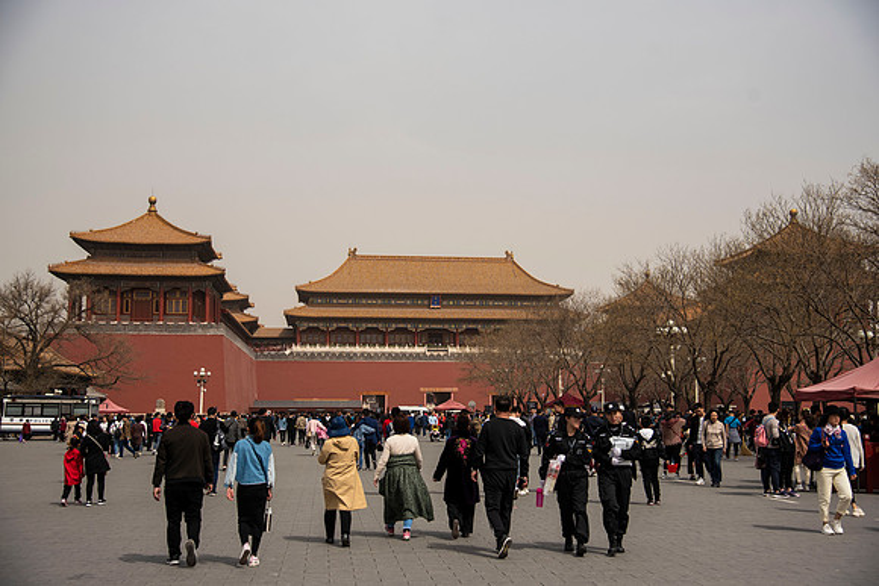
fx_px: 1172
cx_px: 440
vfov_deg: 28.1
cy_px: 293
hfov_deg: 41.1
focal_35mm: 48
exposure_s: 1/1250
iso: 125
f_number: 4.5
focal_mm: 48
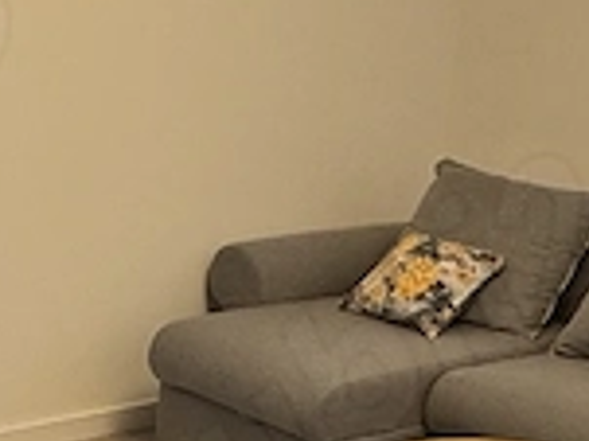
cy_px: 347
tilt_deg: -16.0
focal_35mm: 93
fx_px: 1581
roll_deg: -3.6
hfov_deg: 20.6
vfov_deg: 15.8
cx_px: 47
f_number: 2.2
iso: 160
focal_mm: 2.22
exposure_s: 1/100
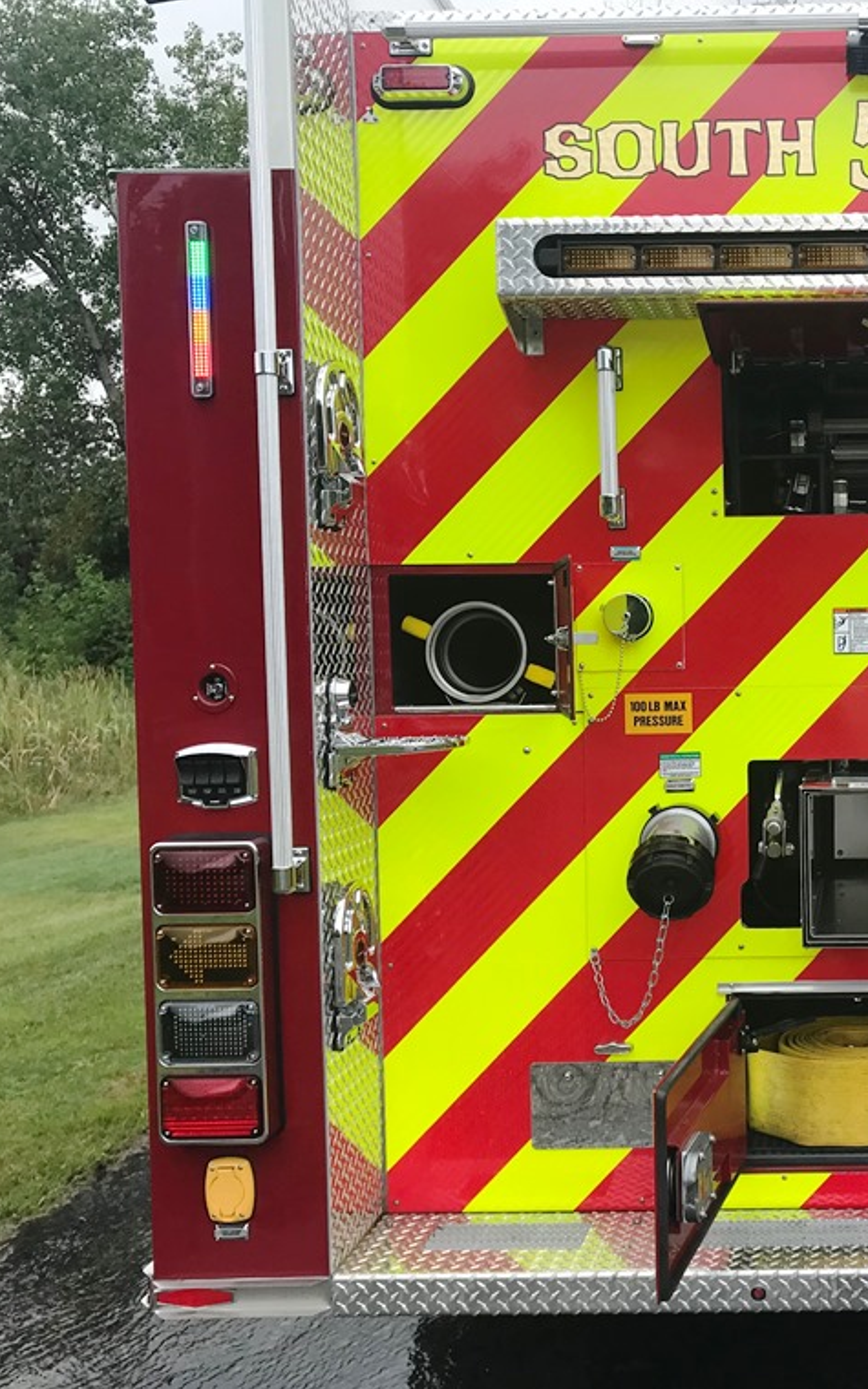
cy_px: 700
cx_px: 857
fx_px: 1514
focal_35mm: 40
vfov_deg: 49.3
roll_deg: -1.3
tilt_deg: -2.1
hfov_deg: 29.9
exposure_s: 1/1030
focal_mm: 3.99
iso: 20
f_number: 1.8
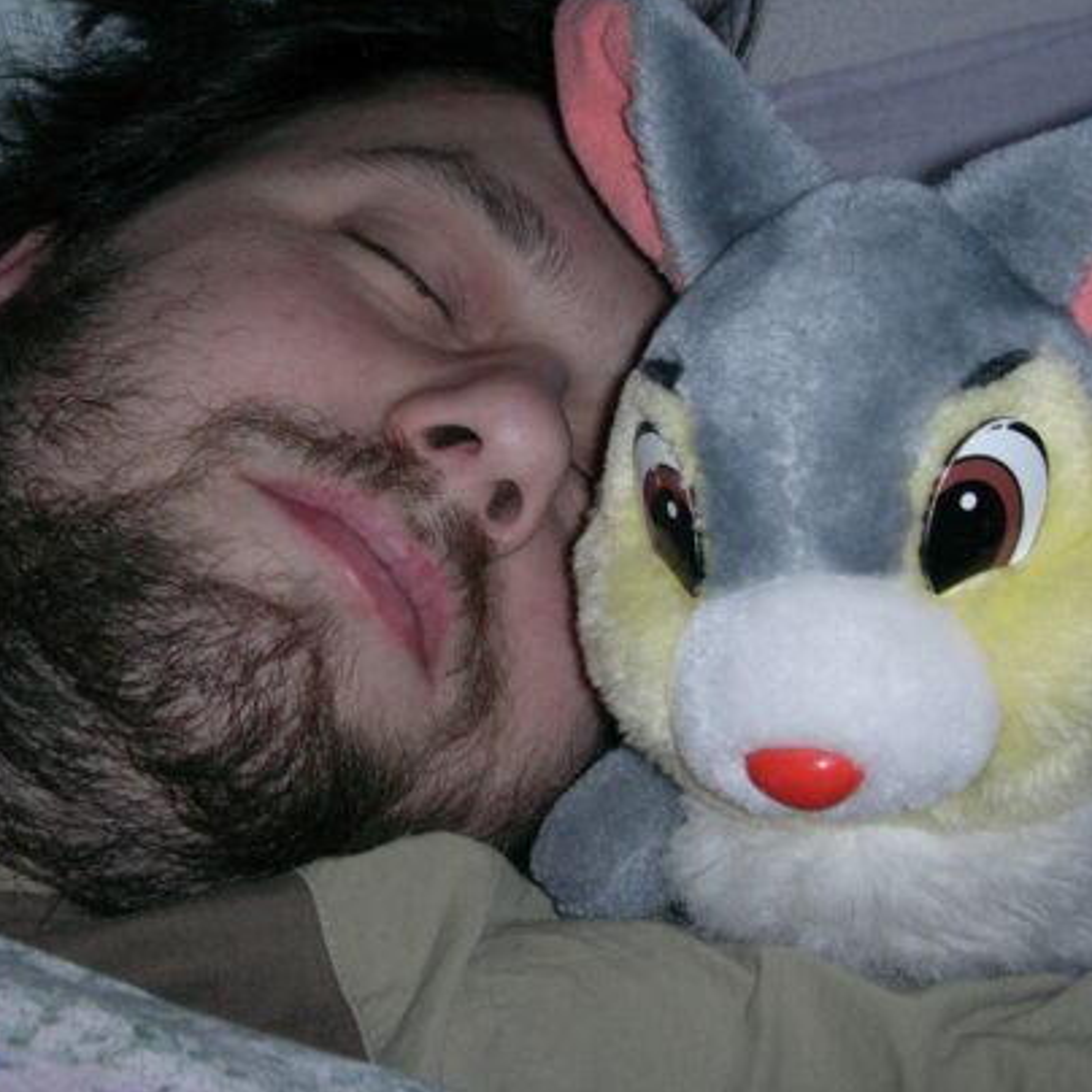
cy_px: 446
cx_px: 532
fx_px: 2248
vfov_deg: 27.2
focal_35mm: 63
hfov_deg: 27.3
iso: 70
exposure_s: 1/64
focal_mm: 6.7
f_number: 2.9
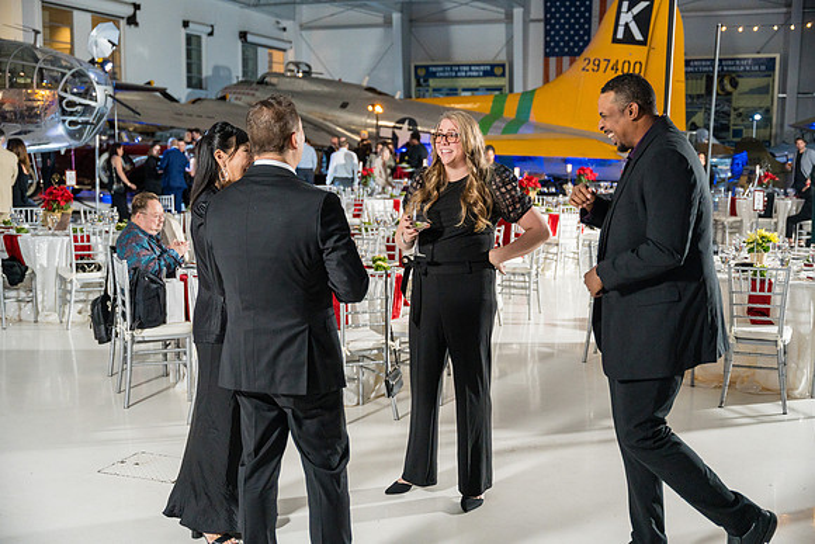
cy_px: 272
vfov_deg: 30.8
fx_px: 987
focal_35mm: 44
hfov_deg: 44.9
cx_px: 408
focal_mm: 43.6
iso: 1600
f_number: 2.8
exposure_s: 1/250
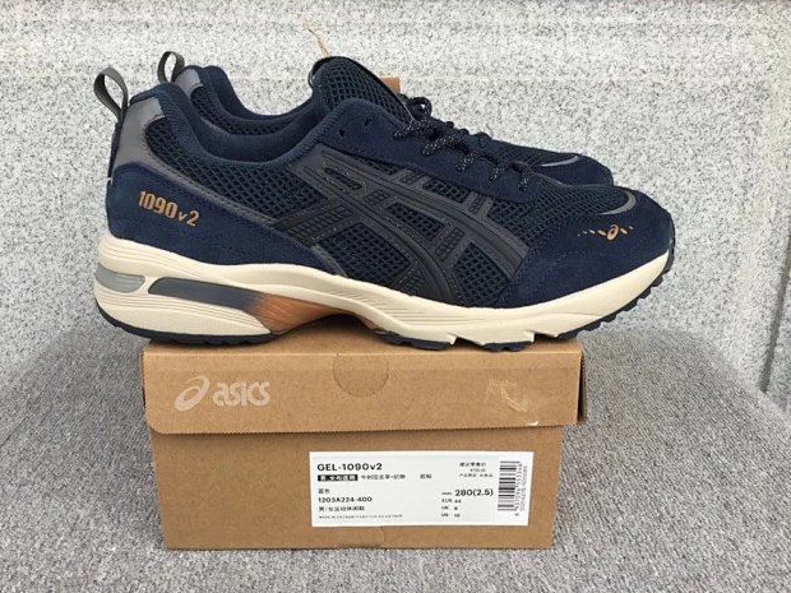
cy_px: 298
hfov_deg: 56.8
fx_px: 731
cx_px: 384
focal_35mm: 32
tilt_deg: -19.9
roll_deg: +0.3
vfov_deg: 44.2
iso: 25
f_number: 2.4
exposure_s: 1/189
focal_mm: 3.3
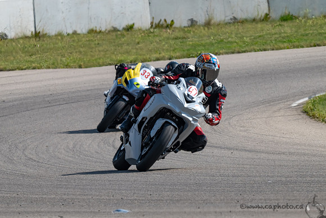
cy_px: 90
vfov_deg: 2.0
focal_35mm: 702
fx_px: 6359
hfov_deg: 2.9
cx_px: 135
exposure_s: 1/1250
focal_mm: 600
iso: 1100
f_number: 16
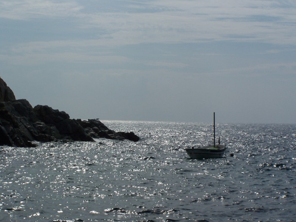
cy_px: 111
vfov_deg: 18.0
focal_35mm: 82
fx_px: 701
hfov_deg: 23.8
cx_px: 148
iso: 80
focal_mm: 13.7
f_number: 6.3
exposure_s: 1/1600
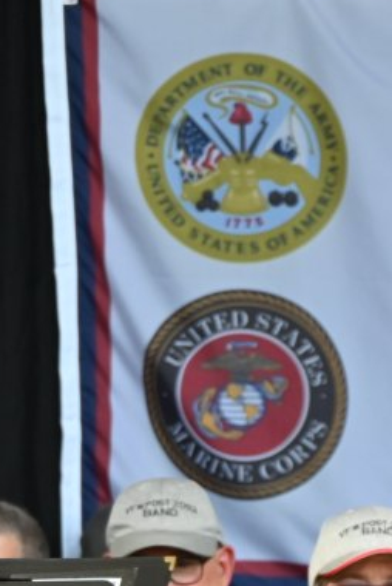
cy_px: 617
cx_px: 1012
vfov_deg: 4.2
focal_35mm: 492
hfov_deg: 2.8
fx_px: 8021
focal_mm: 130
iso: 900
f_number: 7.1
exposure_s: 1/250
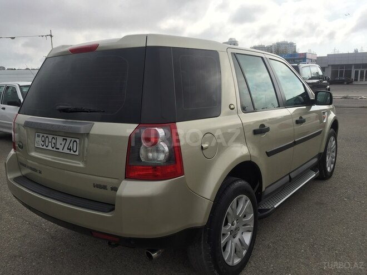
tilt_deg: -8.0
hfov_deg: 61.7
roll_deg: -0.3
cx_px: 184
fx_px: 307
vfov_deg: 48.2
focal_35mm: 29
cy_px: 138
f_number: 2.2
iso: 32
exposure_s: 1/1799
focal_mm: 4.15
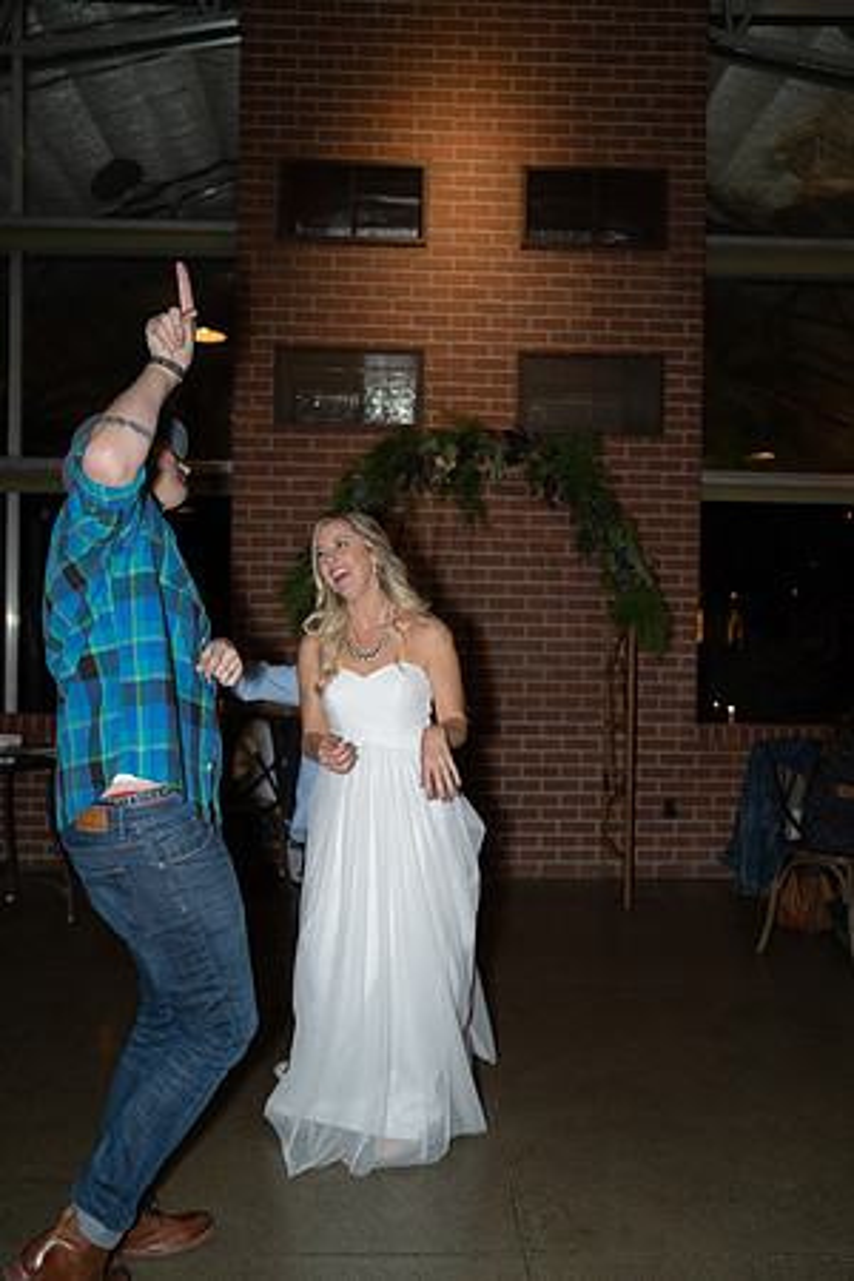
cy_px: 640
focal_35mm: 30
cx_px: 427
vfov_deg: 61.9
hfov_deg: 43.6
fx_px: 1067
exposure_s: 1/250
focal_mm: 30
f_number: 2.8
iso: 2500
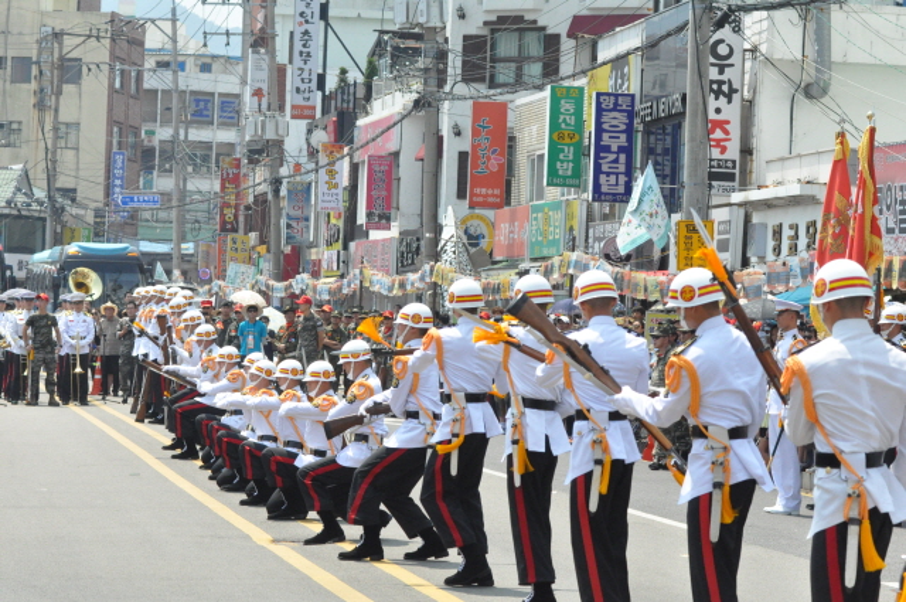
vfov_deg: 4.6
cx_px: 453
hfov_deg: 6.9
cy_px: 301
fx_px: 7540
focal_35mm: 300
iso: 2500
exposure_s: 1/4000
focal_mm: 200
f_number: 7.1
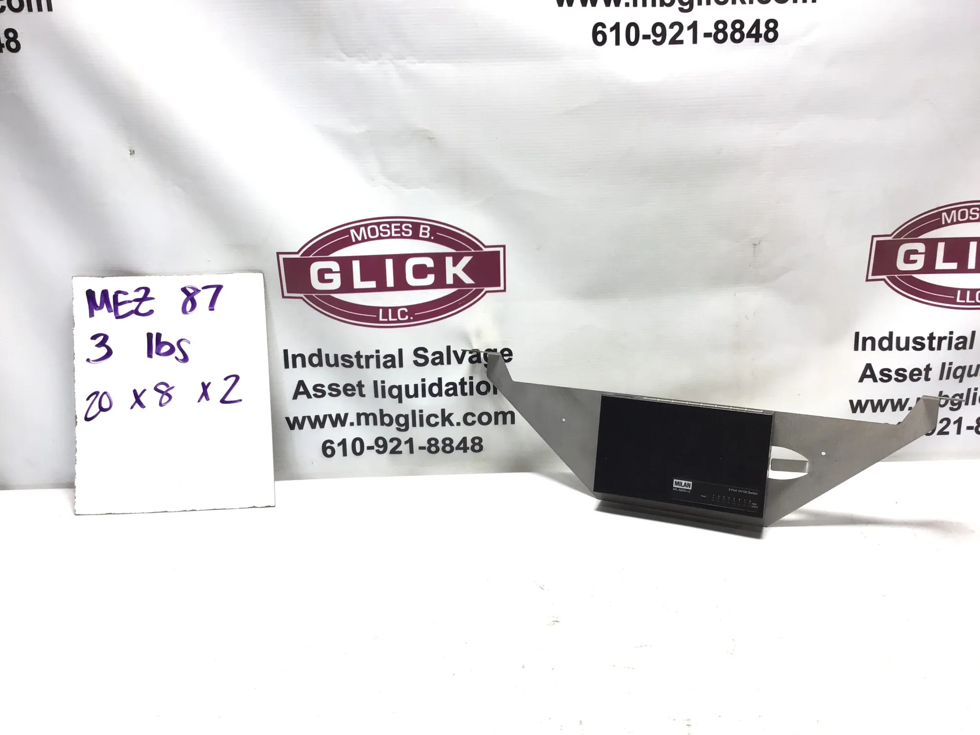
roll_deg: +1.6
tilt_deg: -17.6
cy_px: 368
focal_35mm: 31
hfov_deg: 58.4
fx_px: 878
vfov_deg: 45.4
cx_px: 490
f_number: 2.4
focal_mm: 3.3
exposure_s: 1/120
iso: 32
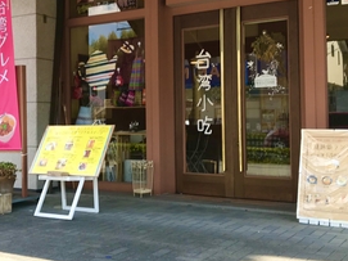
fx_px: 512
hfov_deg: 37.4
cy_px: 113
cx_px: 151
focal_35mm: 51
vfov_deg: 28.5
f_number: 1.8
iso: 20
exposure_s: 1/463
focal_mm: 3.99
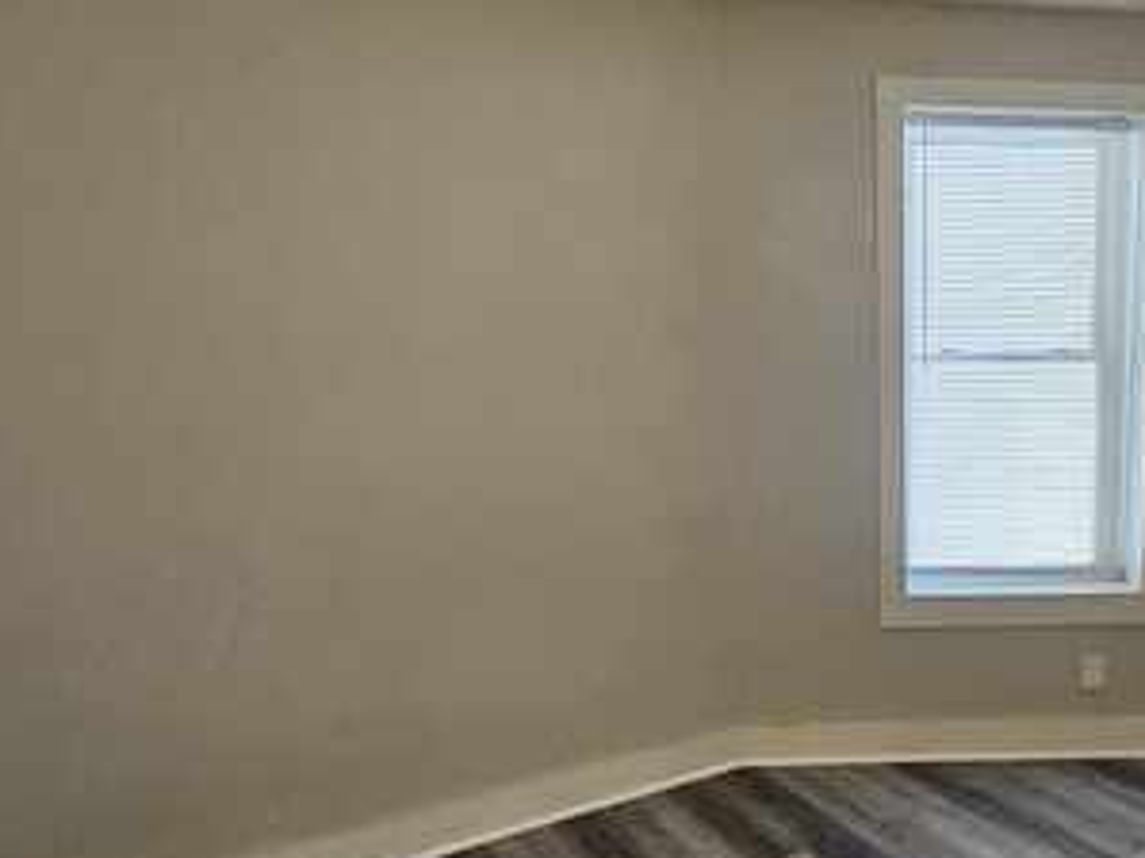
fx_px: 959
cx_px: 749
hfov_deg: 60.4
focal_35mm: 29
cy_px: 463
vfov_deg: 48.2
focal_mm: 2.2
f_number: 2.2
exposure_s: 1/40
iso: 400
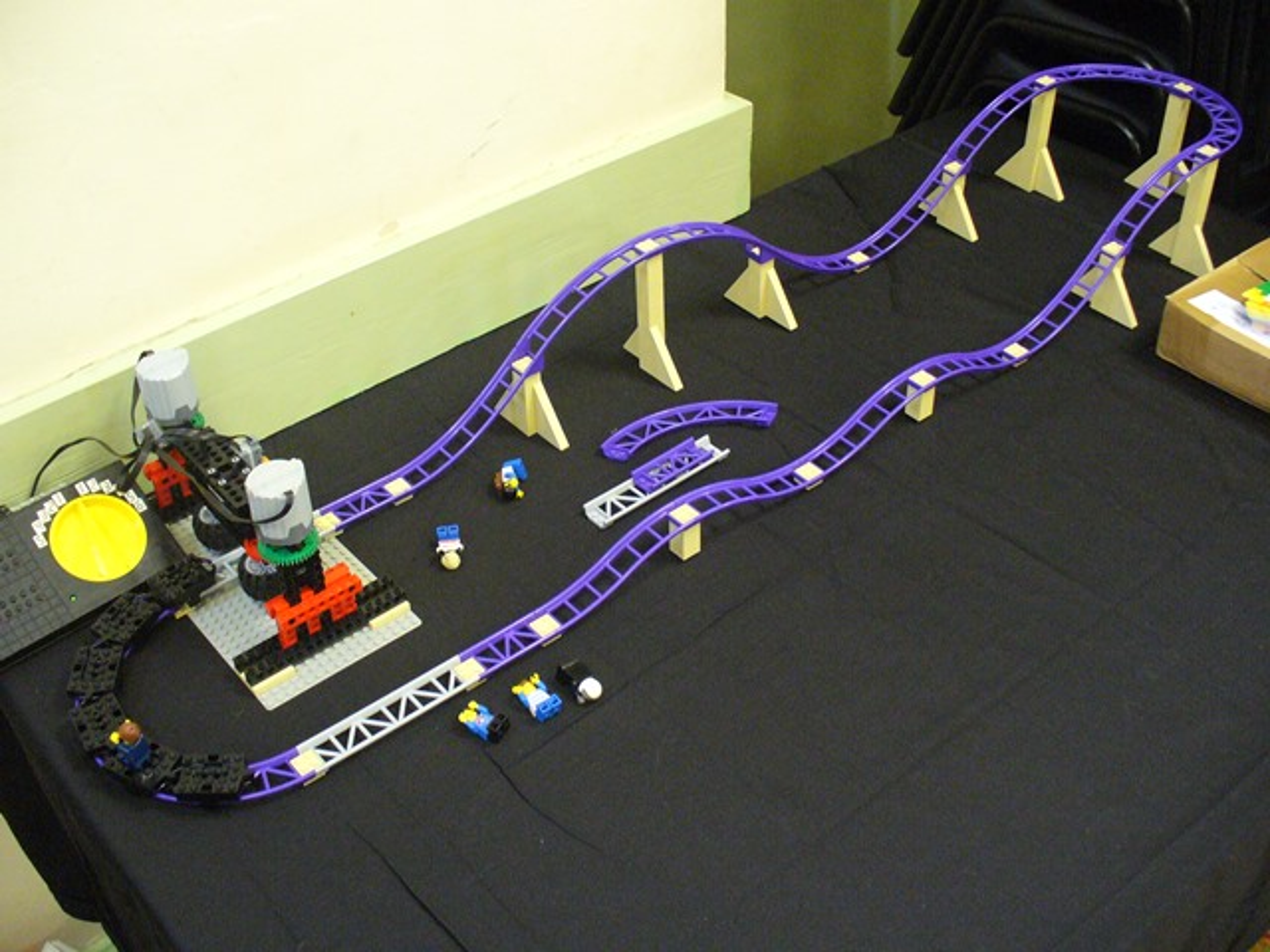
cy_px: 476
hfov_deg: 50.1
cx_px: 635
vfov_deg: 38.7
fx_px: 1357
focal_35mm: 37
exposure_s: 1/20
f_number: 2.8
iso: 400
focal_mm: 6.1
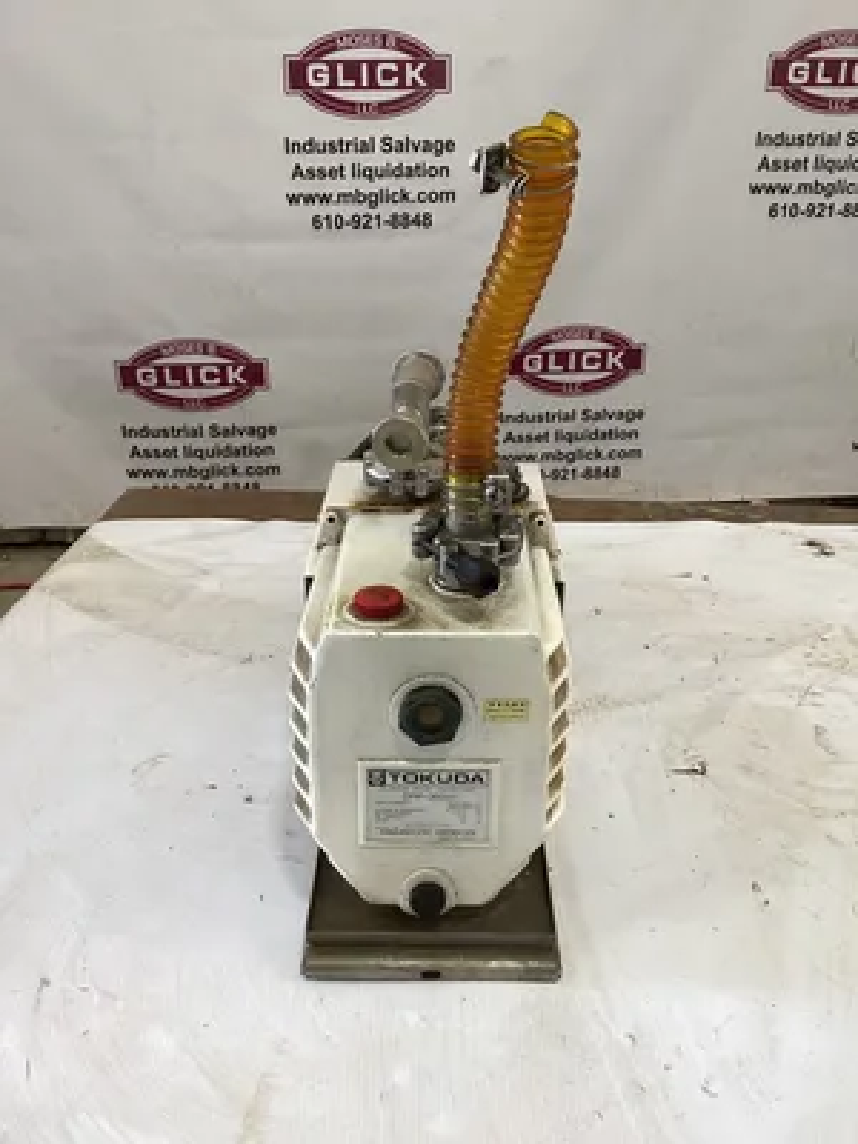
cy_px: 572
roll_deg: +1.5
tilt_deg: -24.9
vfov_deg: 58.4
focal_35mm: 31
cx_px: 429
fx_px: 1024
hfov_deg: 45.4
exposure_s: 1/50
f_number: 2.4
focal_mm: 3.3
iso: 64
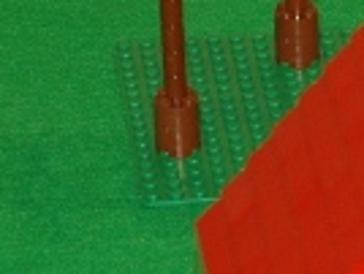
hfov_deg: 3.3
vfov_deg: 2.5
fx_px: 6331
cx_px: 693
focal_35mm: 601
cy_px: 357
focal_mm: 70
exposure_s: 1/60
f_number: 4.5
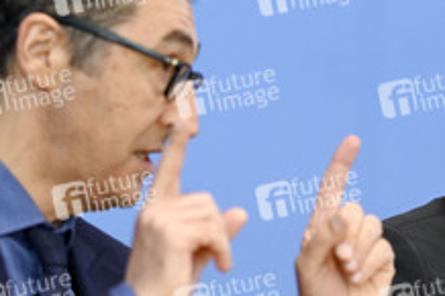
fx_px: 2816
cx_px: 254
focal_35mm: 228
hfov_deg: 9.0
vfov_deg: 6.0
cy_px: 145
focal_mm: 110
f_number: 4
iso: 2000
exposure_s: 1/1000
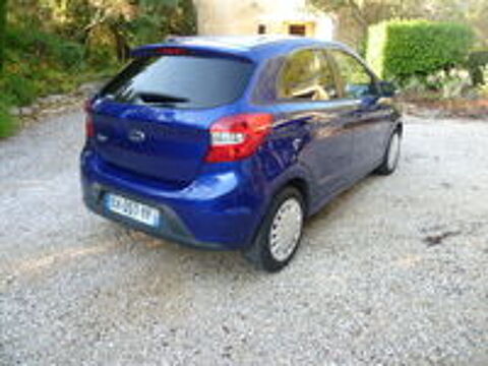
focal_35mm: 28
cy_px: 183
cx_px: 244
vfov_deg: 49.7
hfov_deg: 63.4
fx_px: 395
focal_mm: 5
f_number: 2.8
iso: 80
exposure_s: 1/50
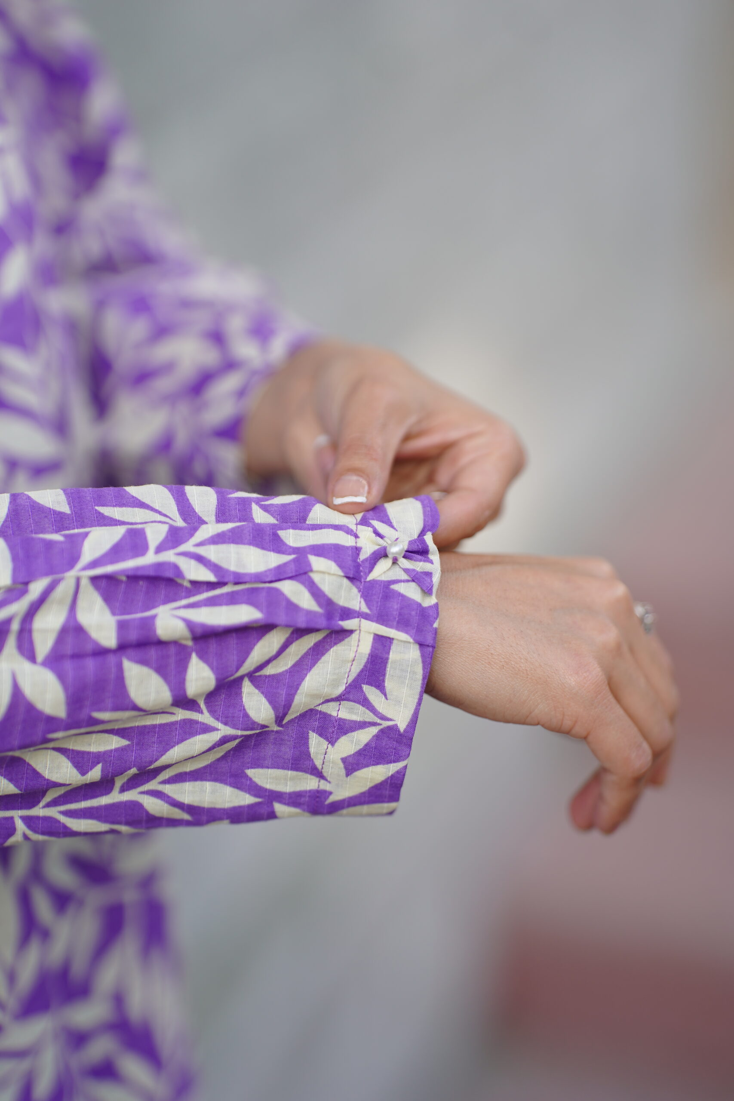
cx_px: 367
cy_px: 550
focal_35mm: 35
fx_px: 1070
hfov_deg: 37.9
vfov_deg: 54.4
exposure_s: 1/800
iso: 100
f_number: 1.6
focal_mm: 35
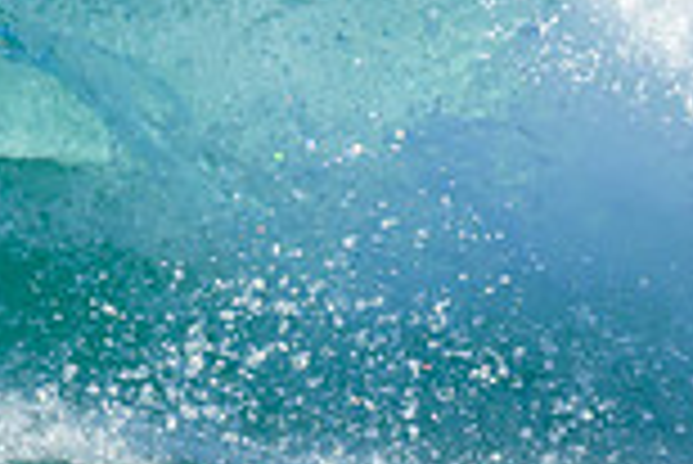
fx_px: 79768
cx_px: -735
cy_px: 81
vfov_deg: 0.3
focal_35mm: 4140
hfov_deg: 0.5
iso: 360
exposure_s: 1/2000
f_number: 6.3
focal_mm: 800
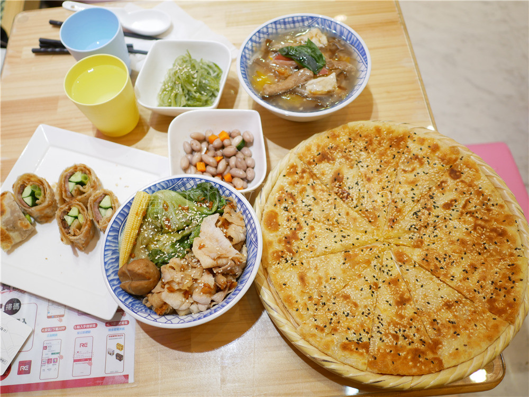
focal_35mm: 30
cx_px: 264
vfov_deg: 46.8
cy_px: 198
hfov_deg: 60.0
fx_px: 458
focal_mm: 15
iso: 250
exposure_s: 1/60
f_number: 1.7
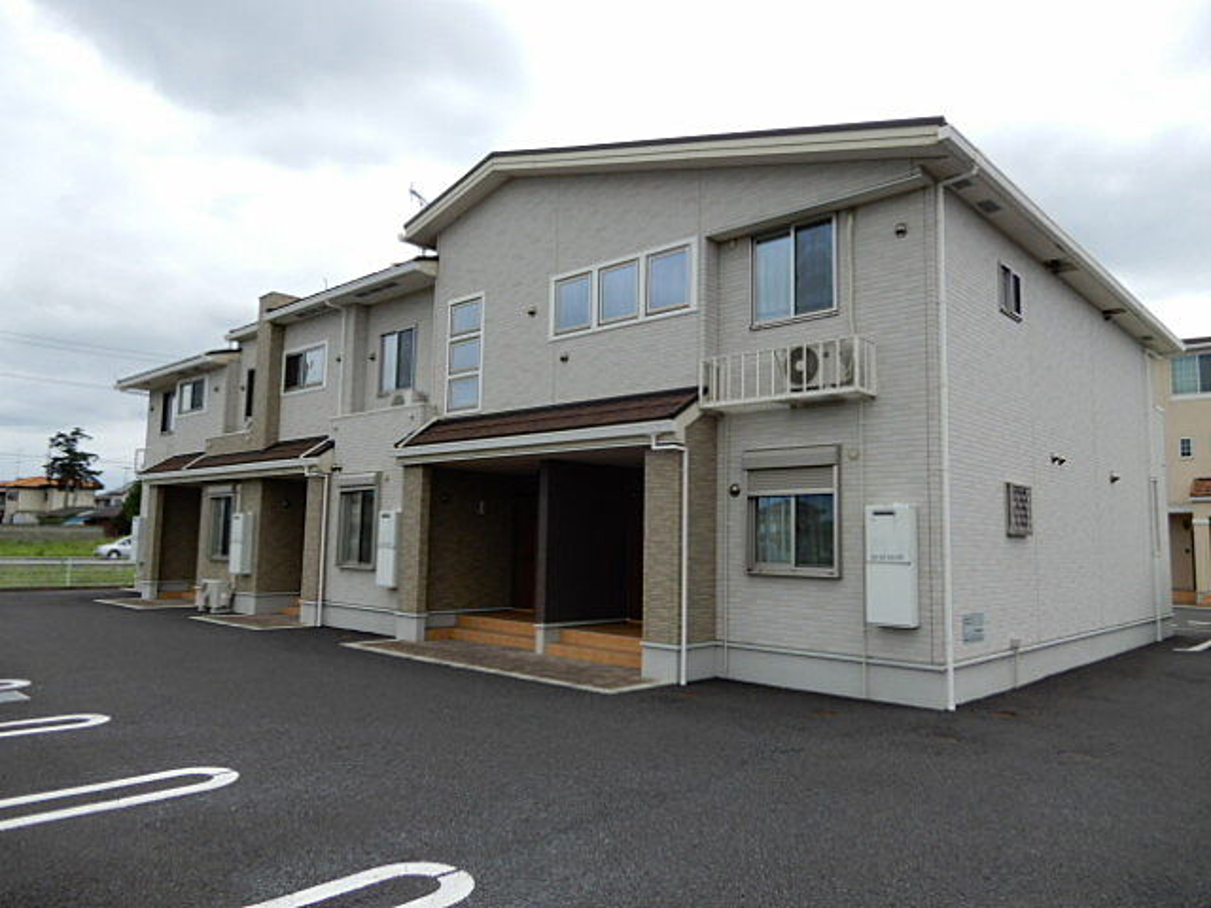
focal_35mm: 24
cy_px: 454
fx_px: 840
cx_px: 606
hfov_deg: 71.6
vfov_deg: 56.8
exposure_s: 1/1000
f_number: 3.4
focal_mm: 4.3
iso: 80
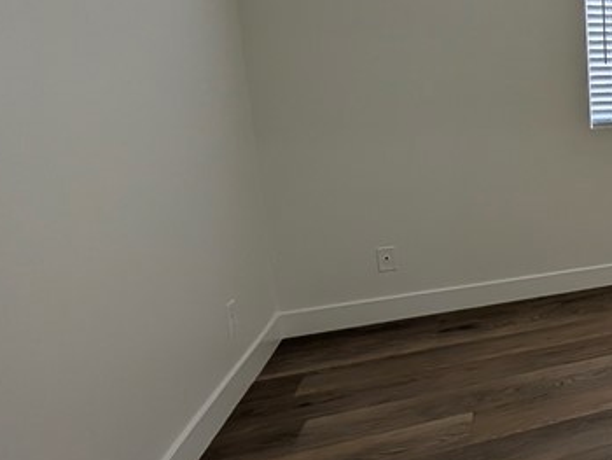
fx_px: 619
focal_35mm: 35
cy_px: 136
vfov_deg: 40.0
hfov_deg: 32.8
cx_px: 852
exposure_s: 1/138
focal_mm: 2.02
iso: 50
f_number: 1.7
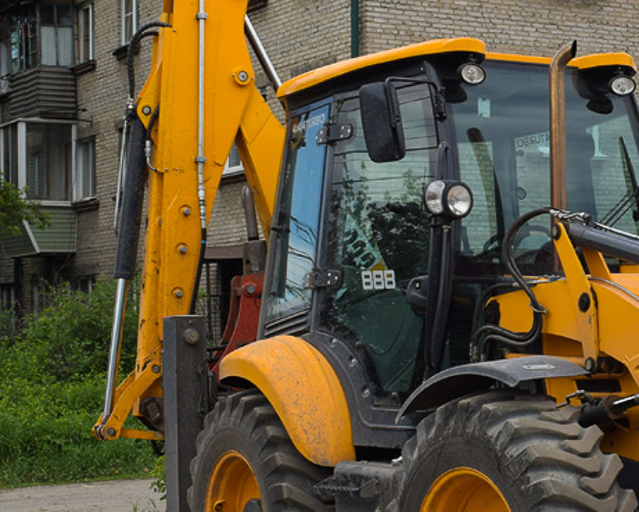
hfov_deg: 20.4
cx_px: 757
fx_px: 1665
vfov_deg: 17.5
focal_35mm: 88
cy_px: 289
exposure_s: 1/320
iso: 200
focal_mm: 24
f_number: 9
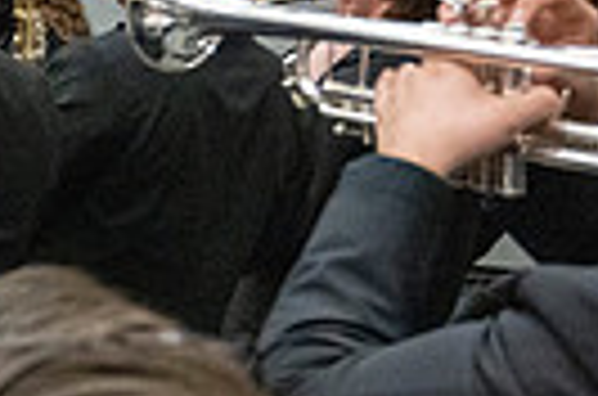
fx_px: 1740
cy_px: 16
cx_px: -490
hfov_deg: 16.3
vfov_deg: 12.8
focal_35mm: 105
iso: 10000
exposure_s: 1/500
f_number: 4
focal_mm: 24
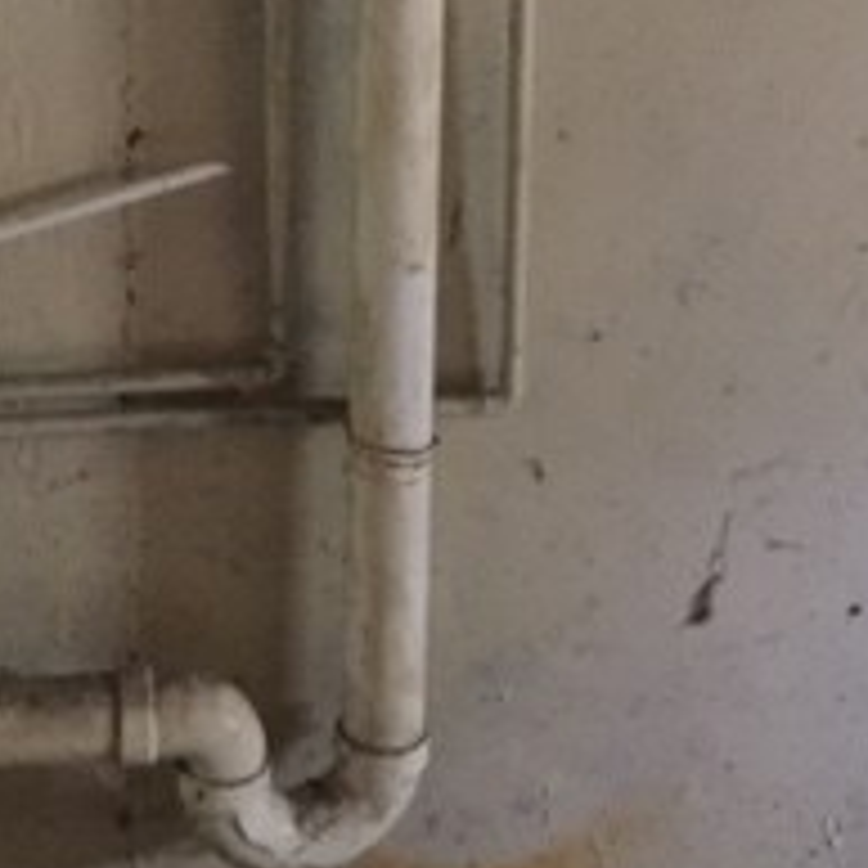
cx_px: 198
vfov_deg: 19.5
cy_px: -90
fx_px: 2411
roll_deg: +0.7
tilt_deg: -17.3
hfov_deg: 20.2
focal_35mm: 85
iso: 500
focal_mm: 4.15
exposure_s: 1/15
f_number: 2.2
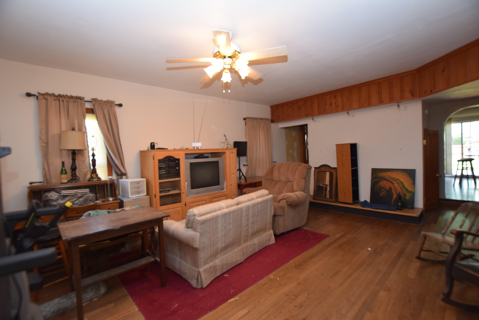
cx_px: 240
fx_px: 200
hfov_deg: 100.3
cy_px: 160
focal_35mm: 15
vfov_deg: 77.4
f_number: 4
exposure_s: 1/60
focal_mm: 10
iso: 800
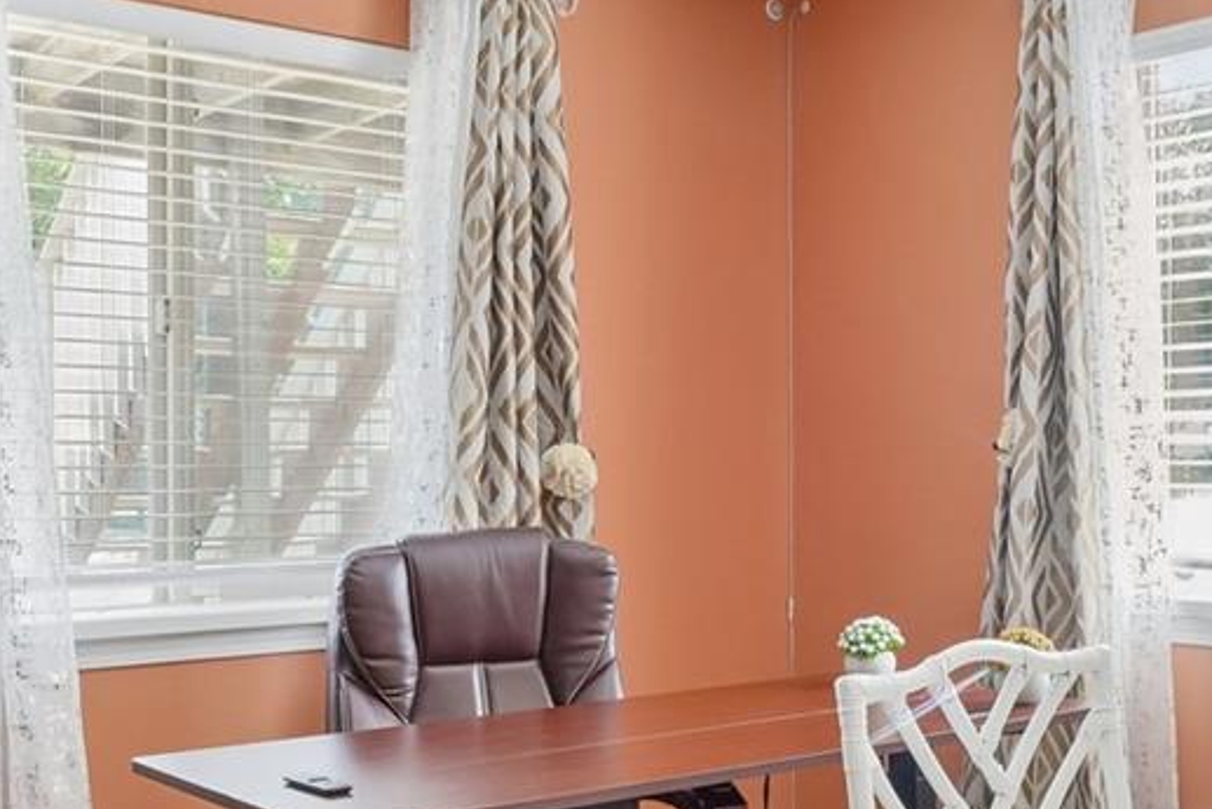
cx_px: 809
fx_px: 1646
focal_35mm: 49
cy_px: 474
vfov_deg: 27.6
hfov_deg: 39.9
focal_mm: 10.4
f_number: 8
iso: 800
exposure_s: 1/10
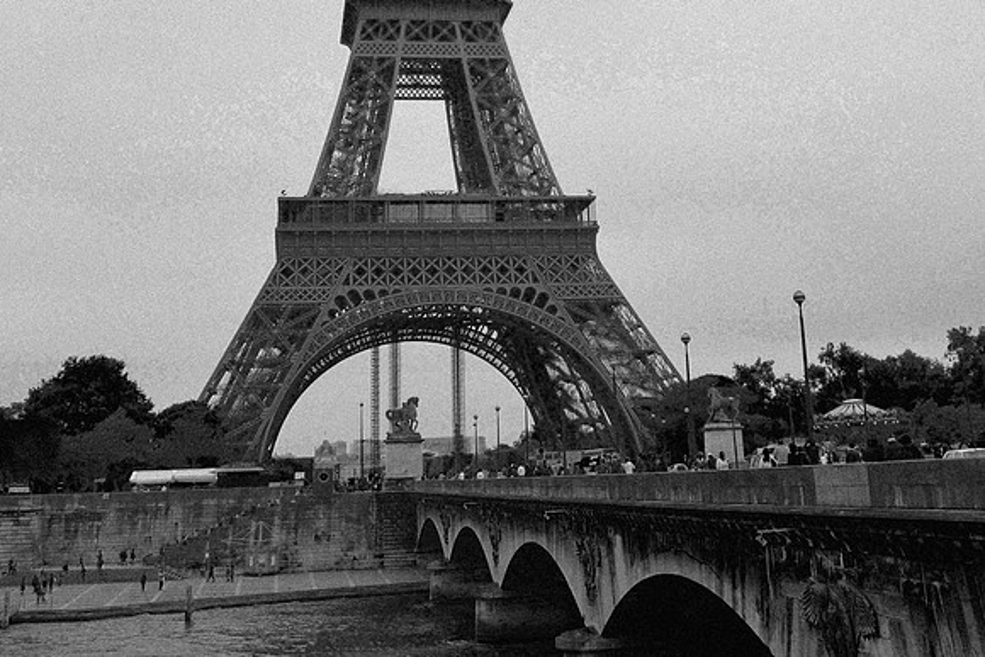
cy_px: 328
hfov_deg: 67.4
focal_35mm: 27
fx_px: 739
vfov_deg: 48.0
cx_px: 492
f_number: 7.1
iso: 100
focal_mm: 18
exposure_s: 1/250
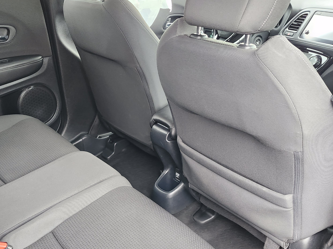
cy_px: 189
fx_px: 356
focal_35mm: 37
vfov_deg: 37.6
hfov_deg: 49.9
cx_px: 137
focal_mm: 5.54
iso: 500
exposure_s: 1/120
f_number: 1.8
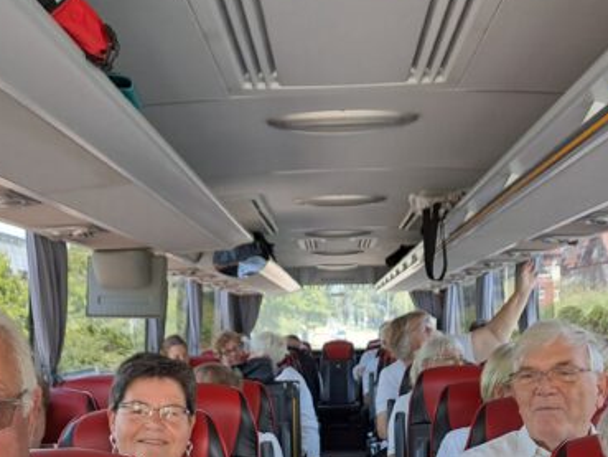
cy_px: 450
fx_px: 914
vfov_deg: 26.6
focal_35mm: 52
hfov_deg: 36.8
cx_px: 318
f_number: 1.8
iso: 64
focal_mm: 4.65
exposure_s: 1/50
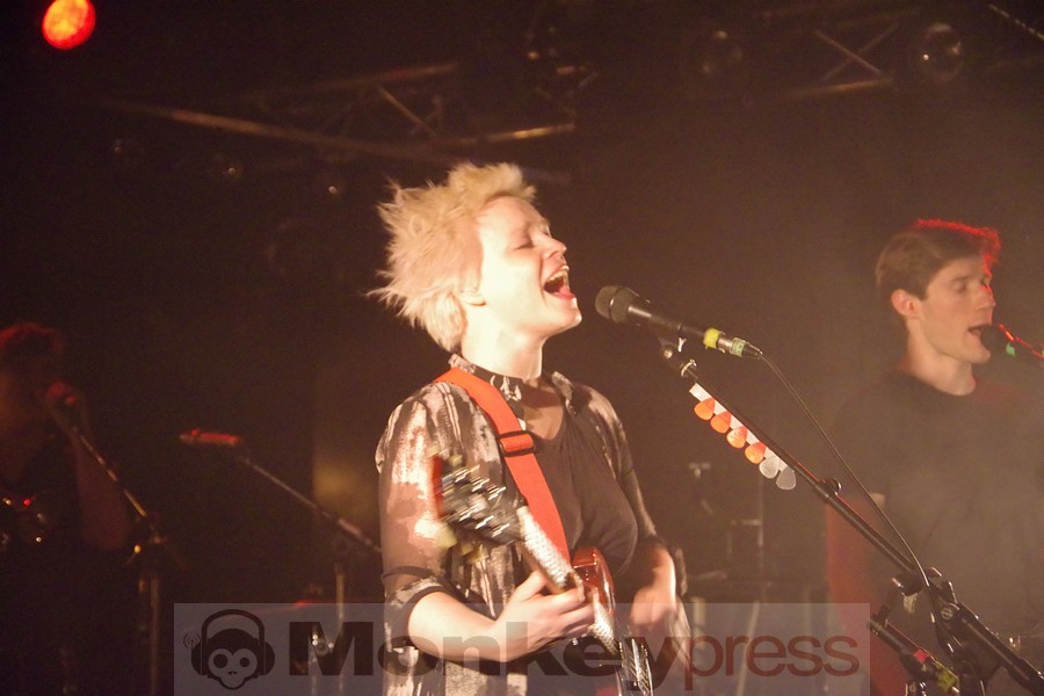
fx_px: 2610
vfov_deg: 15.2
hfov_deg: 22.6
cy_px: 348
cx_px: 522
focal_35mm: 90
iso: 6400
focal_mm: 60
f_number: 4.5
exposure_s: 1/25
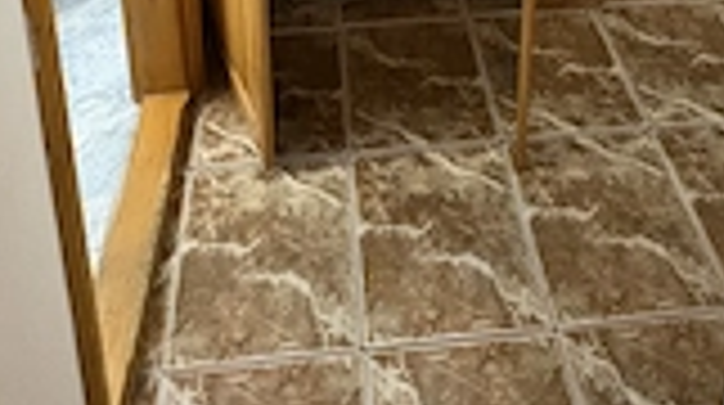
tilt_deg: -14.2
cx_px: 355
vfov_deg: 19.6
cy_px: -378
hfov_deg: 52.8
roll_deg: +0.5
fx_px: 728
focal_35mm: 38
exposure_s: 1/33
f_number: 2.2
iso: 800
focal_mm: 2.22
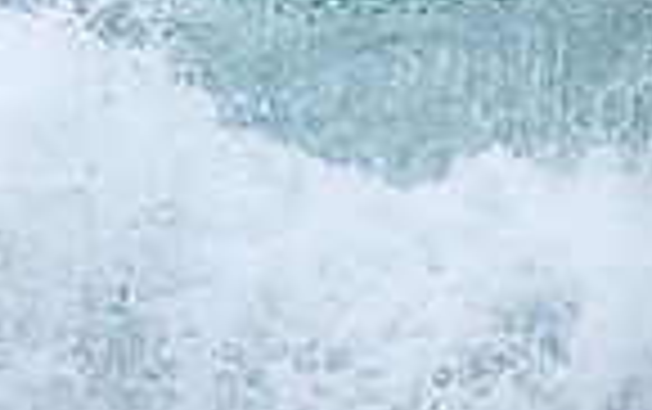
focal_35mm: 2164
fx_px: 38497
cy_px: 20
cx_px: 1192
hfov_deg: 1.0
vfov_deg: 0.6
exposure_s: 1/2000
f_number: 10
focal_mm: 520
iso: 800
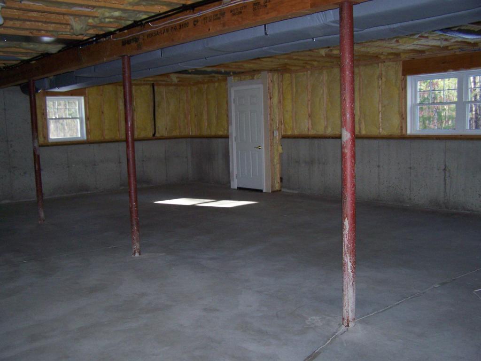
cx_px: 240
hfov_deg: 49.0
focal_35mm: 38
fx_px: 528
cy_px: 180
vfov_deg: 37.7
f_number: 2.8
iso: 160
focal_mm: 6.3
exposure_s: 1/60
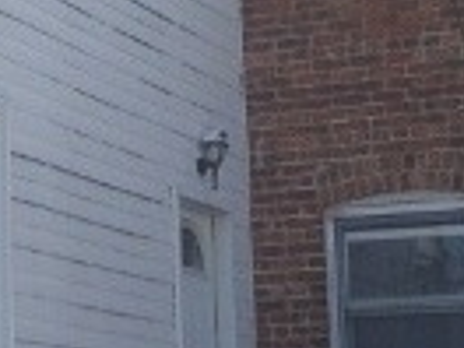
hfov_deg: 12.2
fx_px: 2145
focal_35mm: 160
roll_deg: -0.7
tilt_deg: +9.1
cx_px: -25
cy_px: 67
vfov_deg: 9.3
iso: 50
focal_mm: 4.12
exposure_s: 1/1427
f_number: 2.4
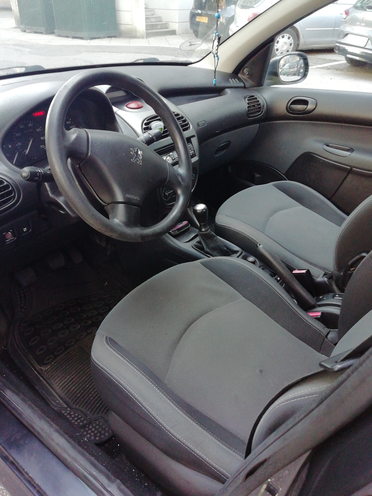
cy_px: 248
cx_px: 186
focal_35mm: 26
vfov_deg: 67.3
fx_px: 373
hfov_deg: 53.1
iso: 160
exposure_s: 1/33.3
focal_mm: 3.46
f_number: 2.2
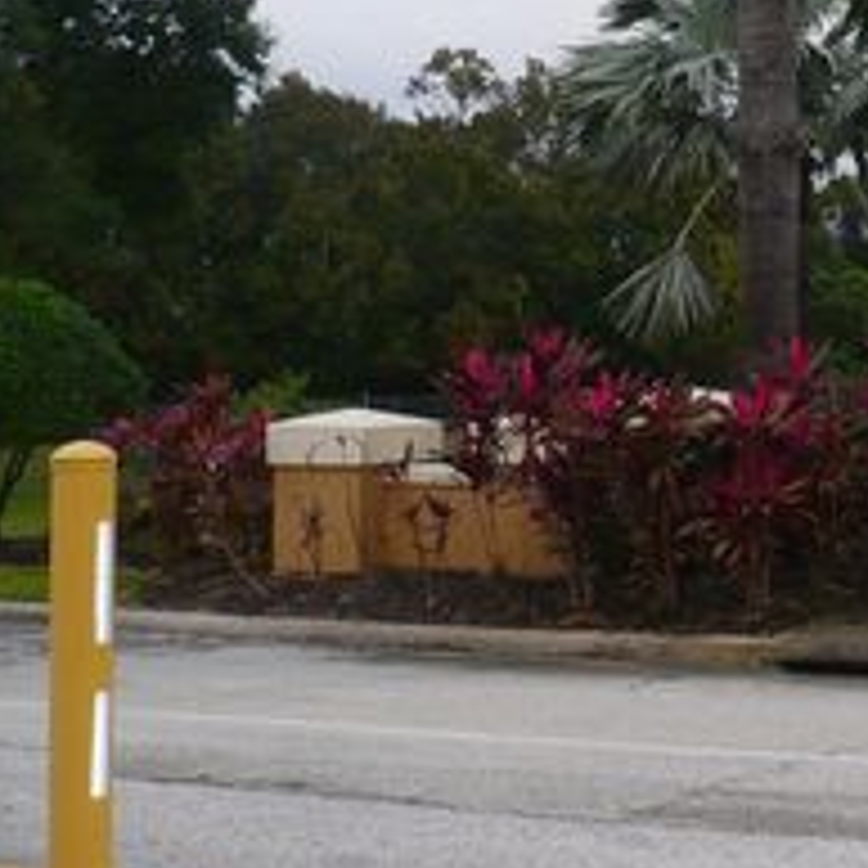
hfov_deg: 20.2
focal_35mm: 80
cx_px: 1070
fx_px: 2270
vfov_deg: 21.4
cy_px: 173
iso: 100
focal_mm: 5.8
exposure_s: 1/200
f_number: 2.8
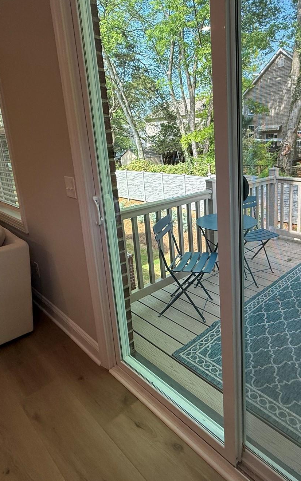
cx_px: 208
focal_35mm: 23
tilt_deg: -12.3
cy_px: 205
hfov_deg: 51.7
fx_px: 302
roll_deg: +1.0
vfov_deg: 76.7
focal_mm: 2.22
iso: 50
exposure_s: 1/125
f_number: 2.2
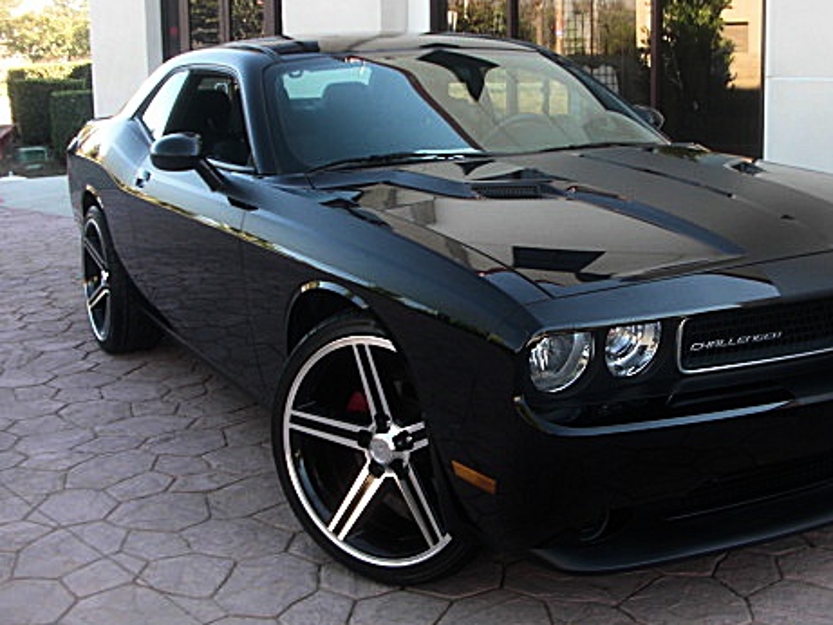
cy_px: 302
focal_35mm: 50
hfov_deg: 37.9
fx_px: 1204
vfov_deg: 29.1
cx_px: 535
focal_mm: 6.3
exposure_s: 1/60
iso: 50
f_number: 2.8
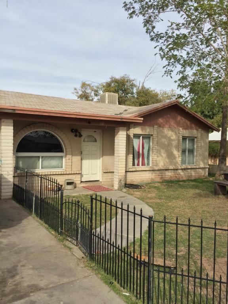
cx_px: 114
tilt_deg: -1.7
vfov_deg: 61.7
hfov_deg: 48.2
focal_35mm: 29
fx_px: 255
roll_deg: -0.4
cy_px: 152
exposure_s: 1/1522
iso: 32
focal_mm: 4.15
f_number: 2.2
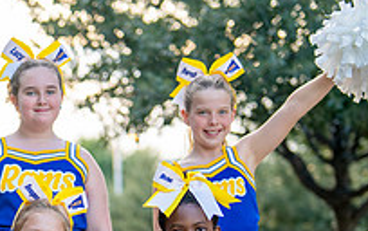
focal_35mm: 180
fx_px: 1807
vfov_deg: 7.2
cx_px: -49
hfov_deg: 11.4
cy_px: 282
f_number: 1.6
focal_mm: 50
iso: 320
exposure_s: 1/400
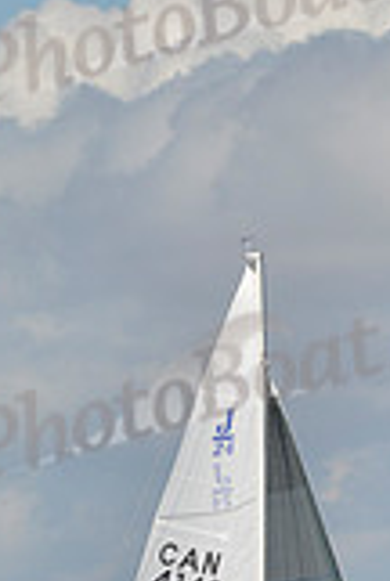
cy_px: 253
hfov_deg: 1.9
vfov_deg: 2.9
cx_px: -218
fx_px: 11633
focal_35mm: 719
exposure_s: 1/1000
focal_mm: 200
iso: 200
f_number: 8
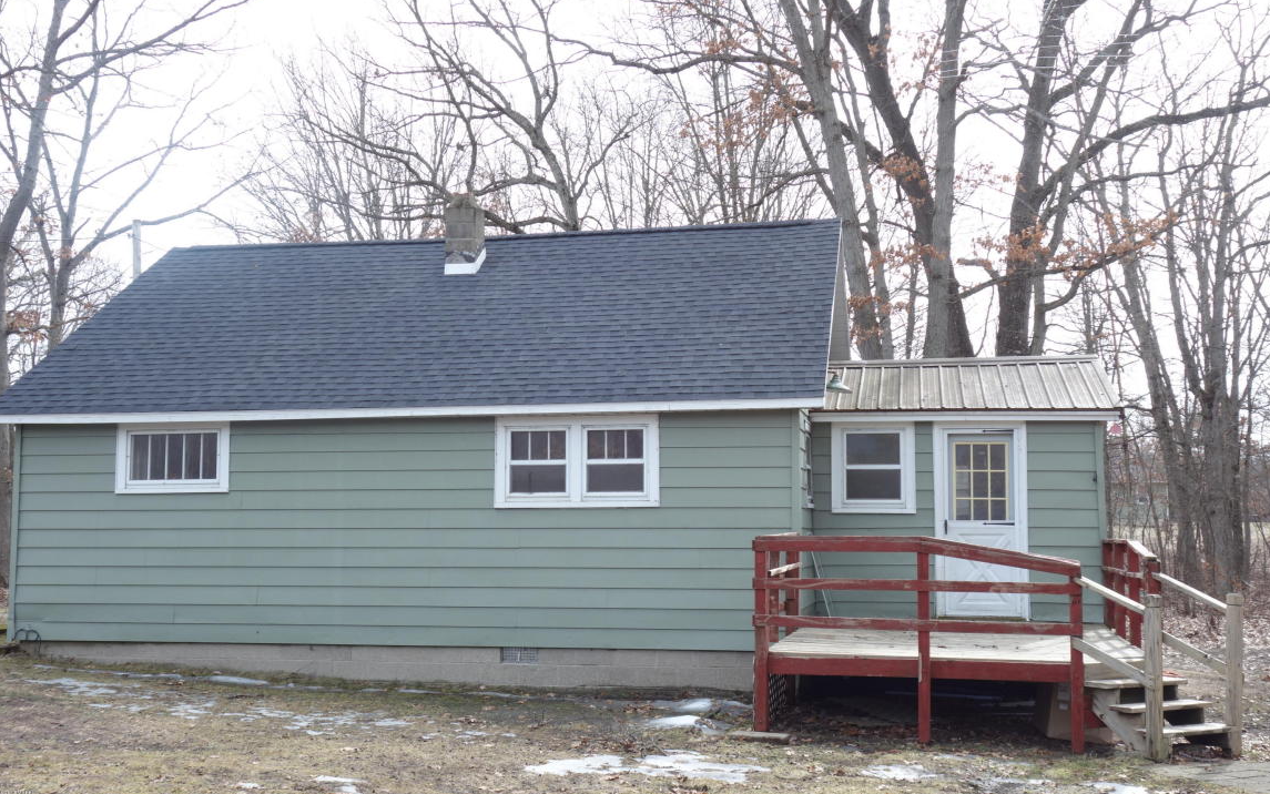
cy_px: 394
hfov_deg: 48.2
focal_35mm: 41
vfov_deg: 31.3
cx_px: 637
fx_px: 1419
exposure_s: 1/125
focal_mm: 14.75
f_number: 5.6
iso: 125
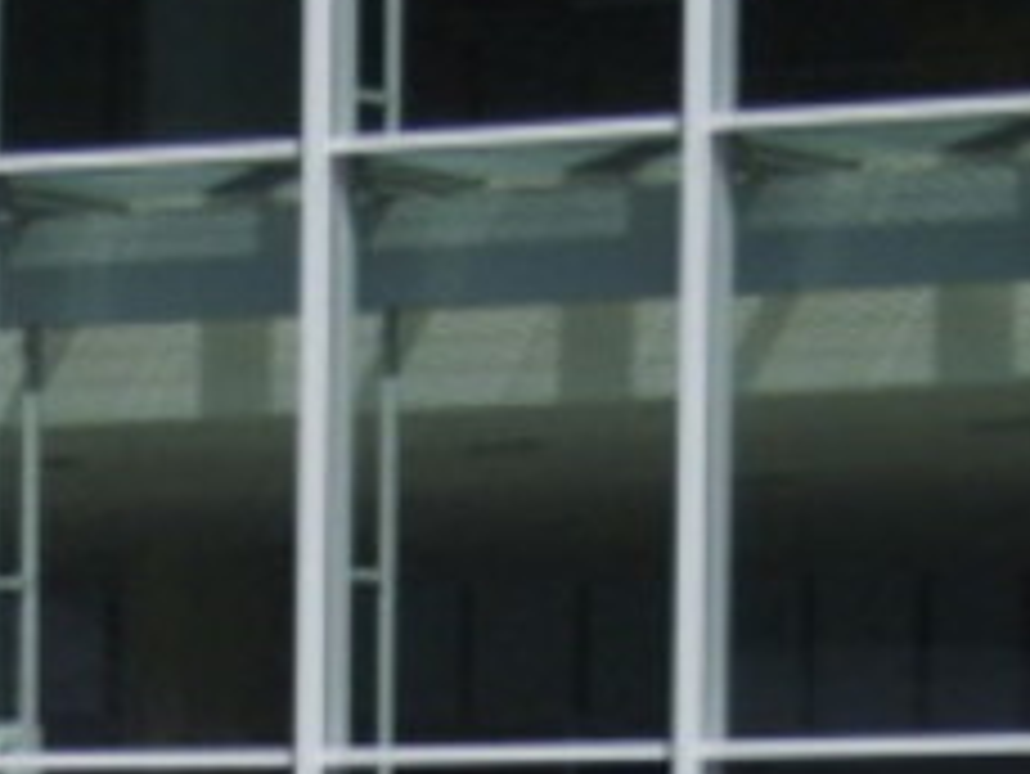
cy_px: 1606
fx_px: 9080
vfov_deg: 4.8
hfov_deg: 6.4
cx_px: -495
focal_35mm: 305
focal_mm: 15
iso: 50
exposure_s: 1/180
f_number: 10.6
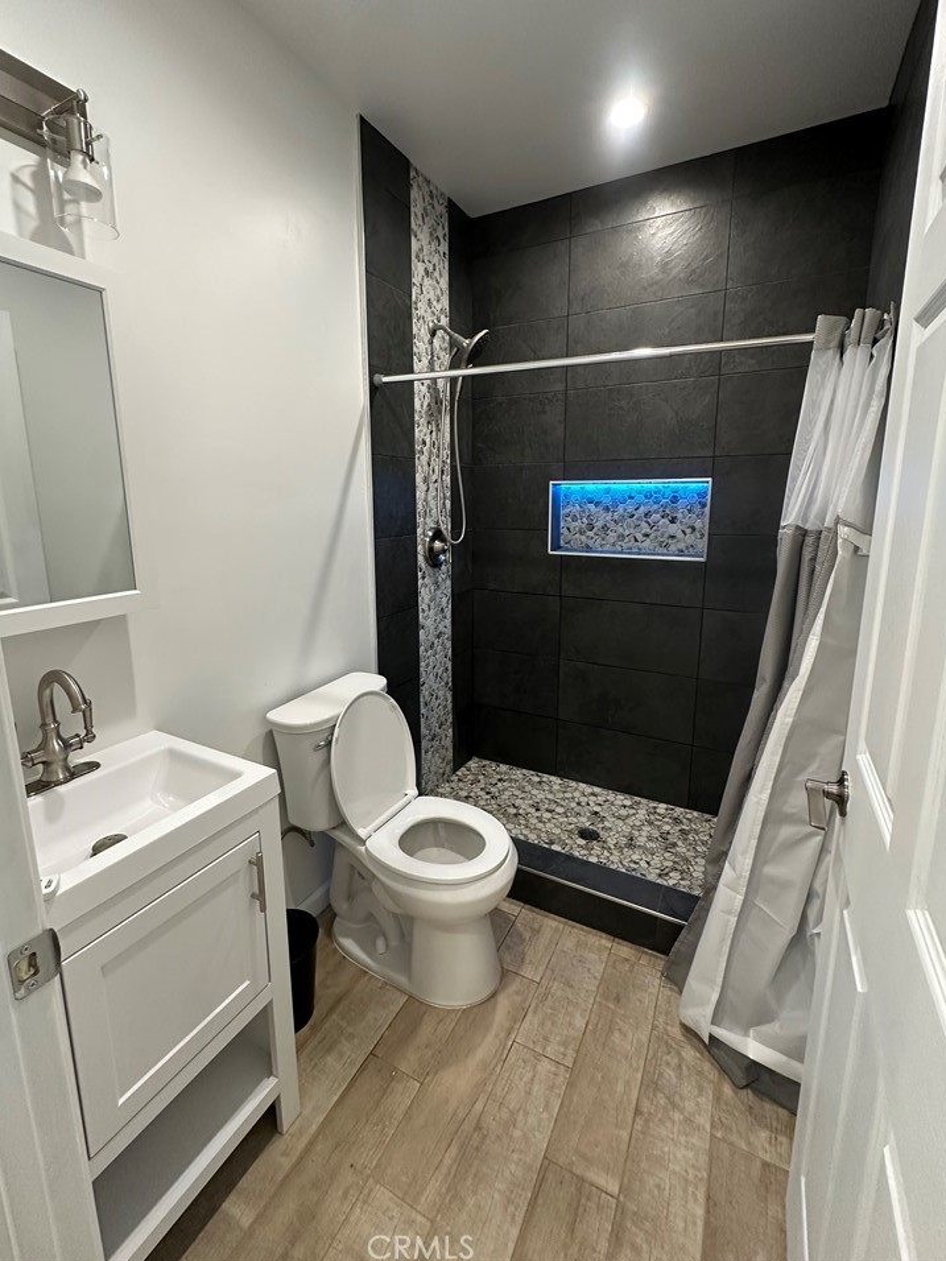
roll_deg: -0.6
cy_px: 591
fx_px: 547
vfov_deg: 98.0
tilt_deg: -10.0
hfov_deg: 81.7
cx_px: 464
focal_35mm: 15
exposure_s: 1/63
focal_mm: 2.22
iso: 250
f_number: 2.2
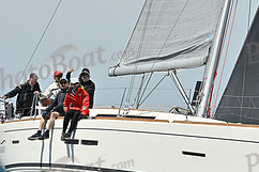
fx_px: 1639
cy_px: 107
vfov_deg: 6.0
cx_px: 191
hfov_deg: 9.0
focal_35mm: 228
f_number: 13
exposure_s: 1/1000
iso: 320
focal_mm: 95
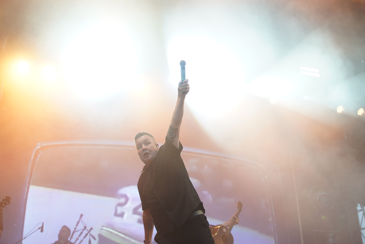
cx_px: 182
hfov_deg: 42.7
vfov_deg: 29.2
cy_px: 122
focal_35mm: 46
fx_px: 466
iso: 500
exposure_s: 1/160
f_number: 4
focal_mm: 46
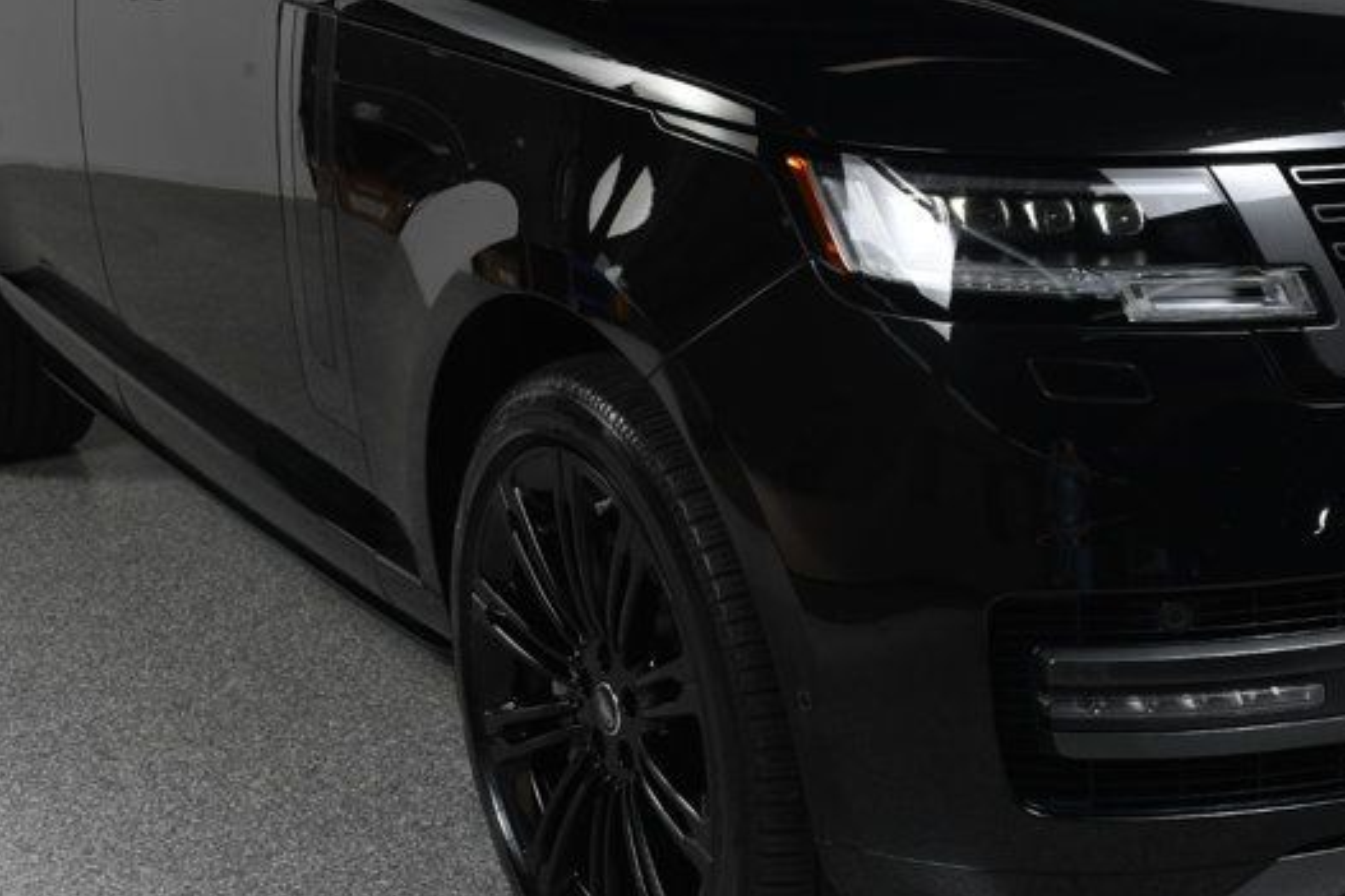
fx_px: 2614
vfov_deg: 19.3
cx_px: 914
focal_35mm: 70
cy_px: 255
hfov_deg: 28.6
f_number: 10
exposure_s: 1/160
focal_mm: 24
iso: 100
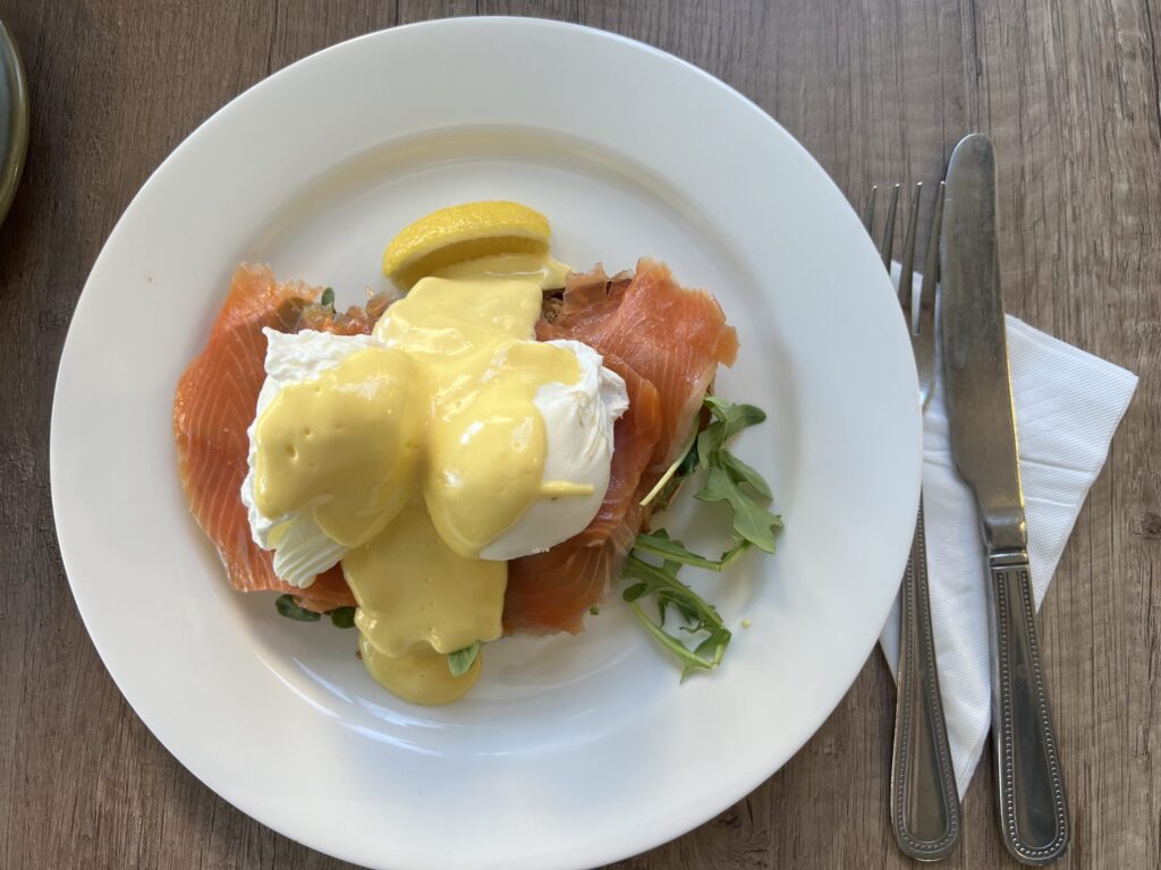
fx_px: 872
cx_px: 580
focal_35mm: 26
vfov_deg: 53.1
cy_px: 435
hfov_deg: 67.3
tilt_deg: -83.8
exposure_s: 1/100
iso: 40
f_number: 1.5
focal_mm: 5.7
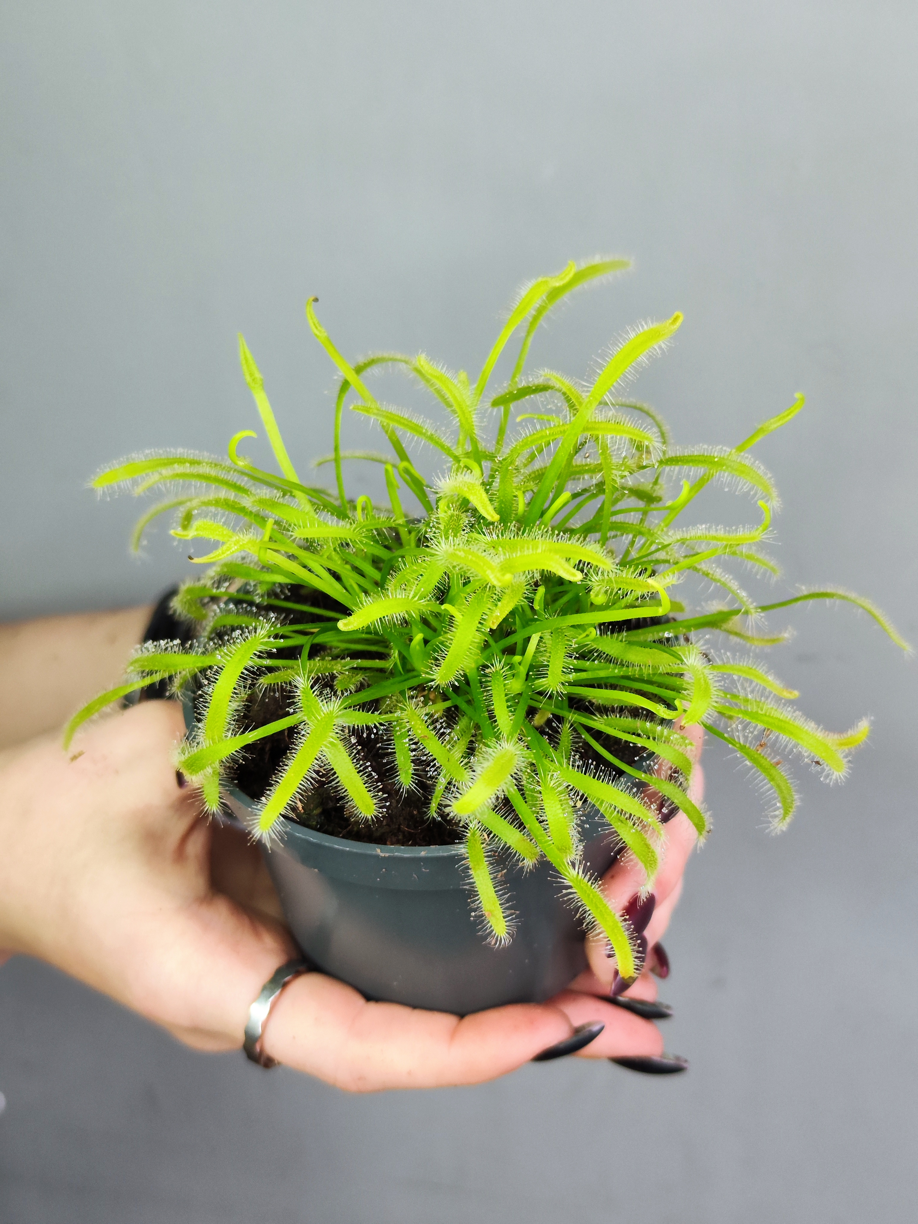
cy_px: 612
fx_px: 813
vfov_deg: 73.9
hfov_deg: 58.9
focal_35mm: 23
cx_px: 459
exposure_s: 1/94.3
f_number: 1.69
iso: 1244
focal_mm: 7.01
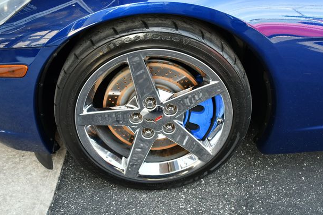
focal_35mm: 38
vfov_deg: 35.1
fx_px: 341
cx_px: 168
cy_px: 110
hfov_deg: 50.7
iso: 400
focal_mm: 18
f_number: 4
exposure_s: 1/250
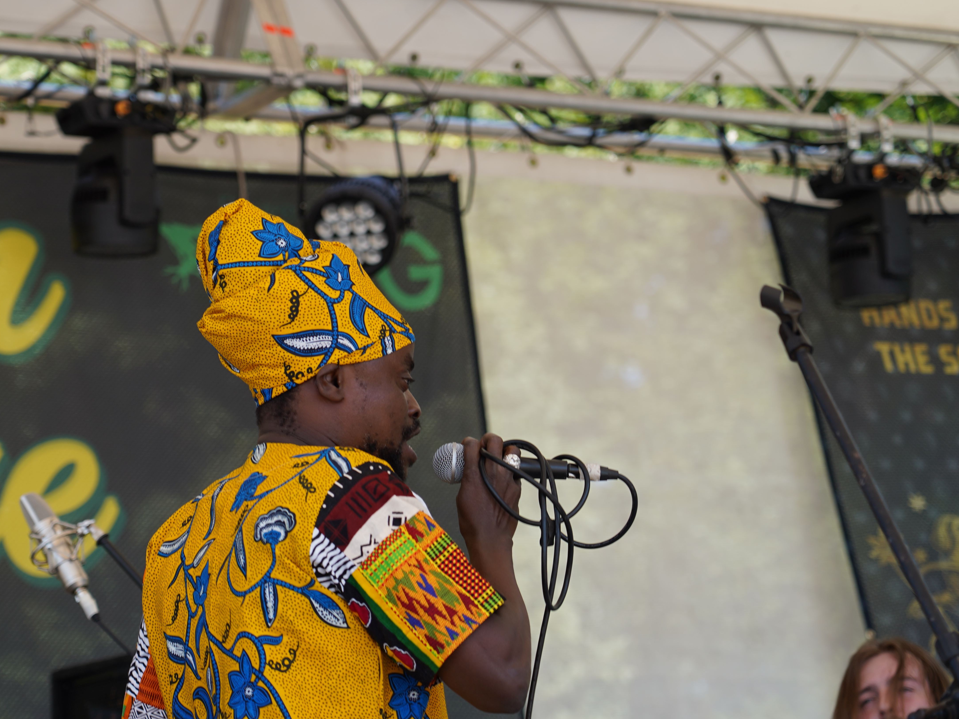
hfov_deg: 14.2
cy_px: 345
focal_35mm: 139
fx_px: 3851
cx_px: 309
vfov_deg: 10.7
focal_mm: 105
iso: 100
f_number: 4.5
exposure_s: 1/250
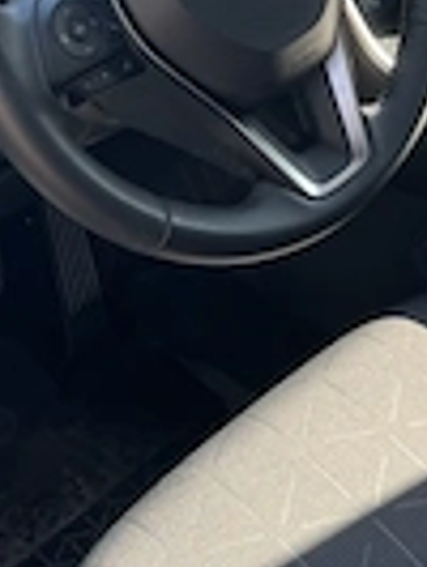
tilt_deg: -21.8
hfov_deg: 18.8
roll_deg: +5.1
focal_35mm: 78
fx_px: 1281
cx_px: 299
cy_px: -107
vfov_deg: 23.0
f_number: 1.5
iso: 50
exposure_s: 1/312
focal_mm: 5.7
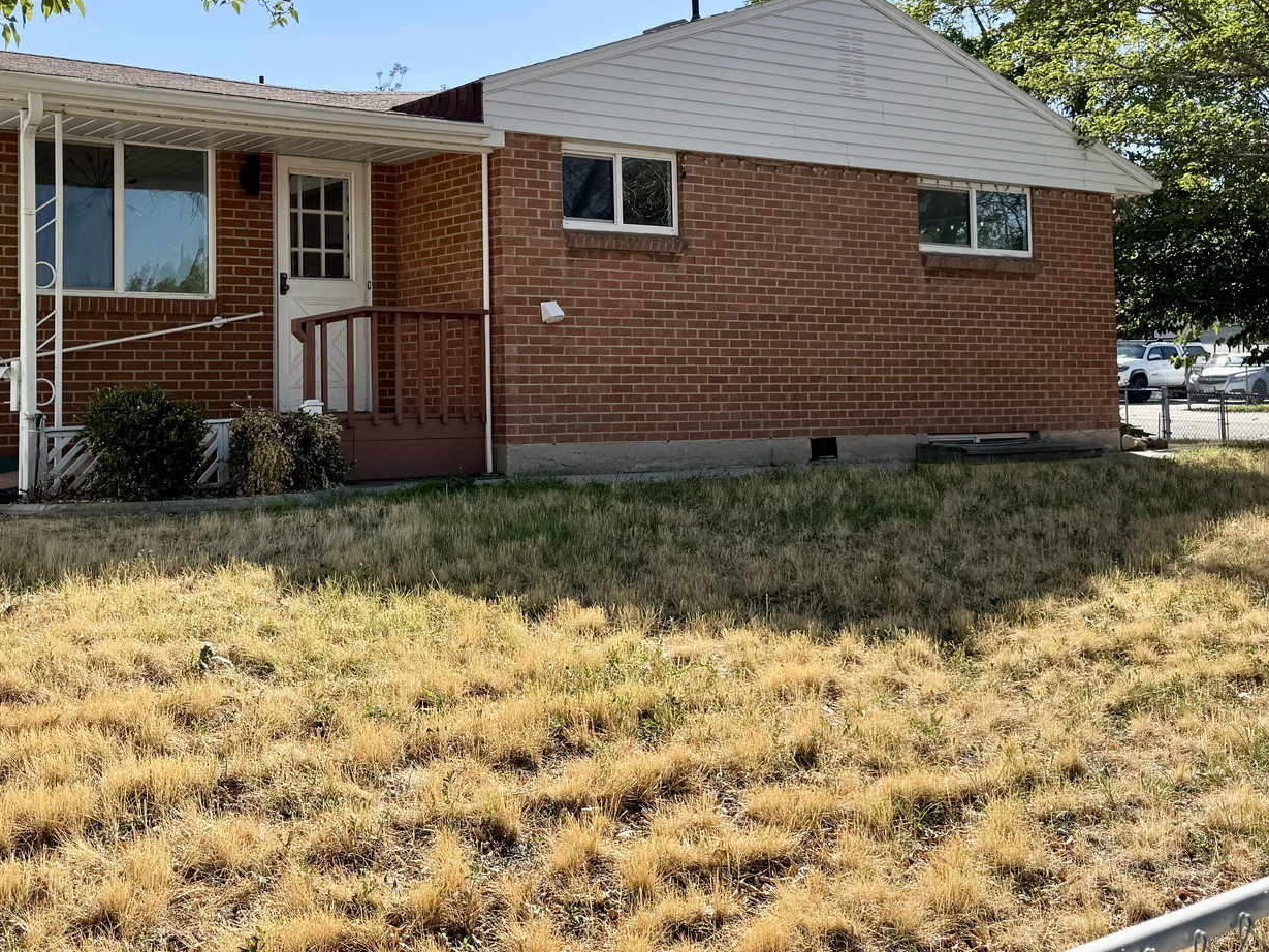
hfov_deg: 46.2
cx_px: 448
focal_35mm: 40
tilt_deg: +3.1
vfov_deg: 35.5
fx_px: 1467
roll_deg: -0.1
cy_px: 298
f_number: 1.78
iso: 80
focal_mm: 6.76
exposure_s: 1/3802
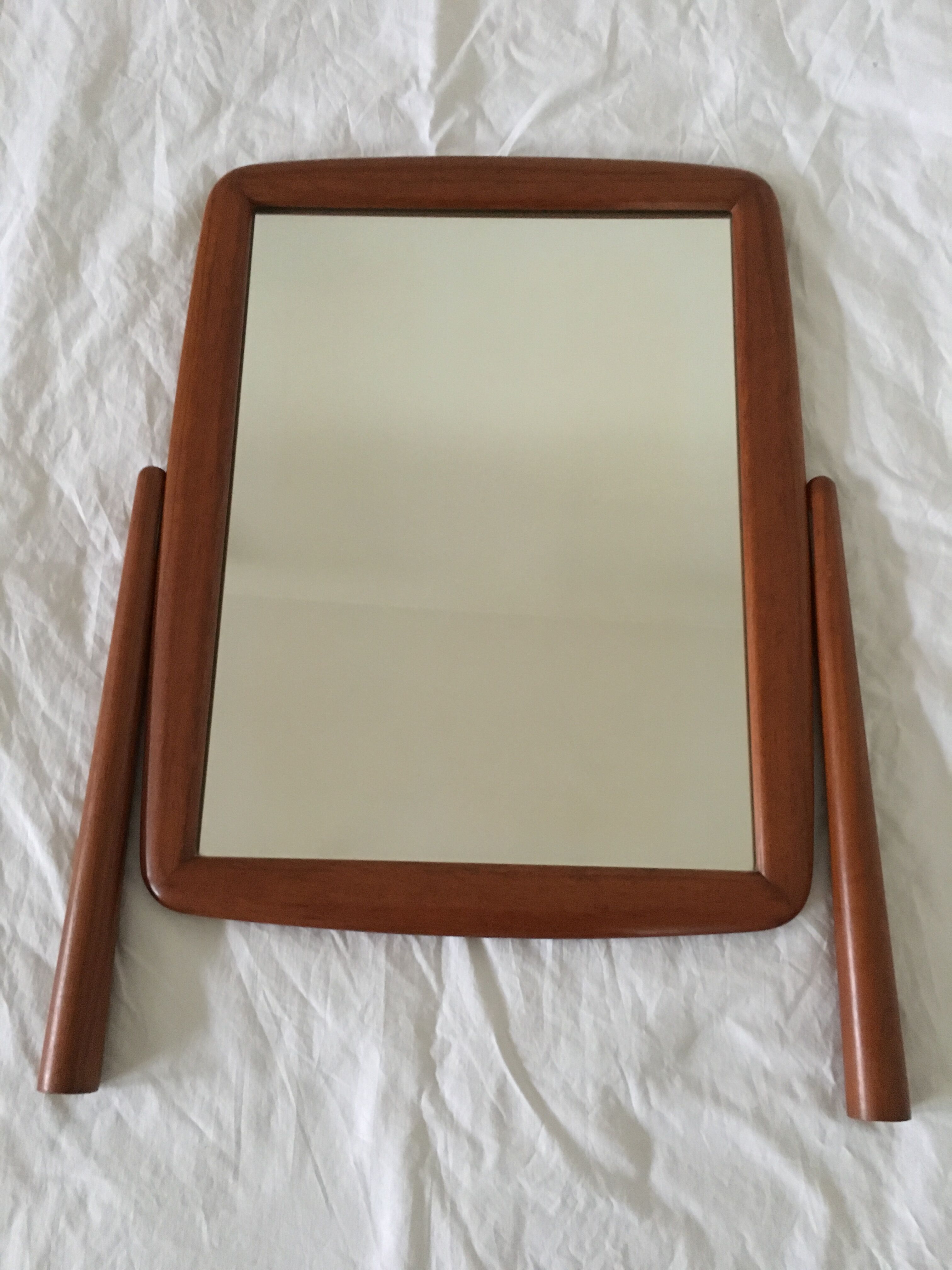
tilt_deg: -74.5
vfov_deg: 61.7
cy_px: 635
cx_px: 476
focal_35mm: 29
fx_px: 1063
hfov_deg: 48.2
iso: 400
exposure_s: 1/17
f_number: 2.2
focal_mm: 4.15
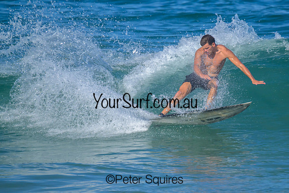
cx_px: 186
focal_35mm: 770
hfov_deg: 2.7
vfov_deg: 1.8
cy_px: 92
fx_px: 6186
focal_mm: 560
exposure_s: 1/2000
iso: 1250
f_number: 8
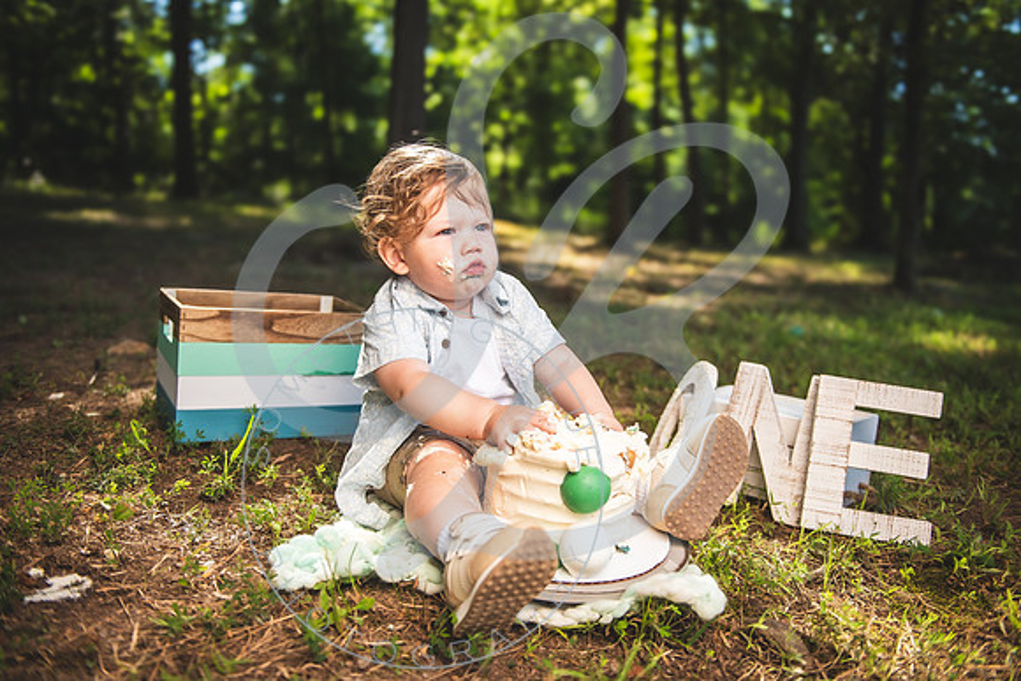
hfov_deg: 65.5
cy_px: 340
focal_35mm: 28
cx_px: 510
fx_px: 794
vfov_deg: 46.4
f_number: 2.8
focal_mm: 28
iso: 100
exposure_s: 1/800
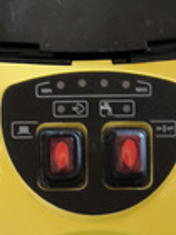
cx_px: 68
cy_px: 272
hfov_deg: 25.6
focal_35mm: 57
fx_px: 386
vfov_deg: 29.6
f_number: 2.2
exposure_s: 1/24
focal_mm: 1.65
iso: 500
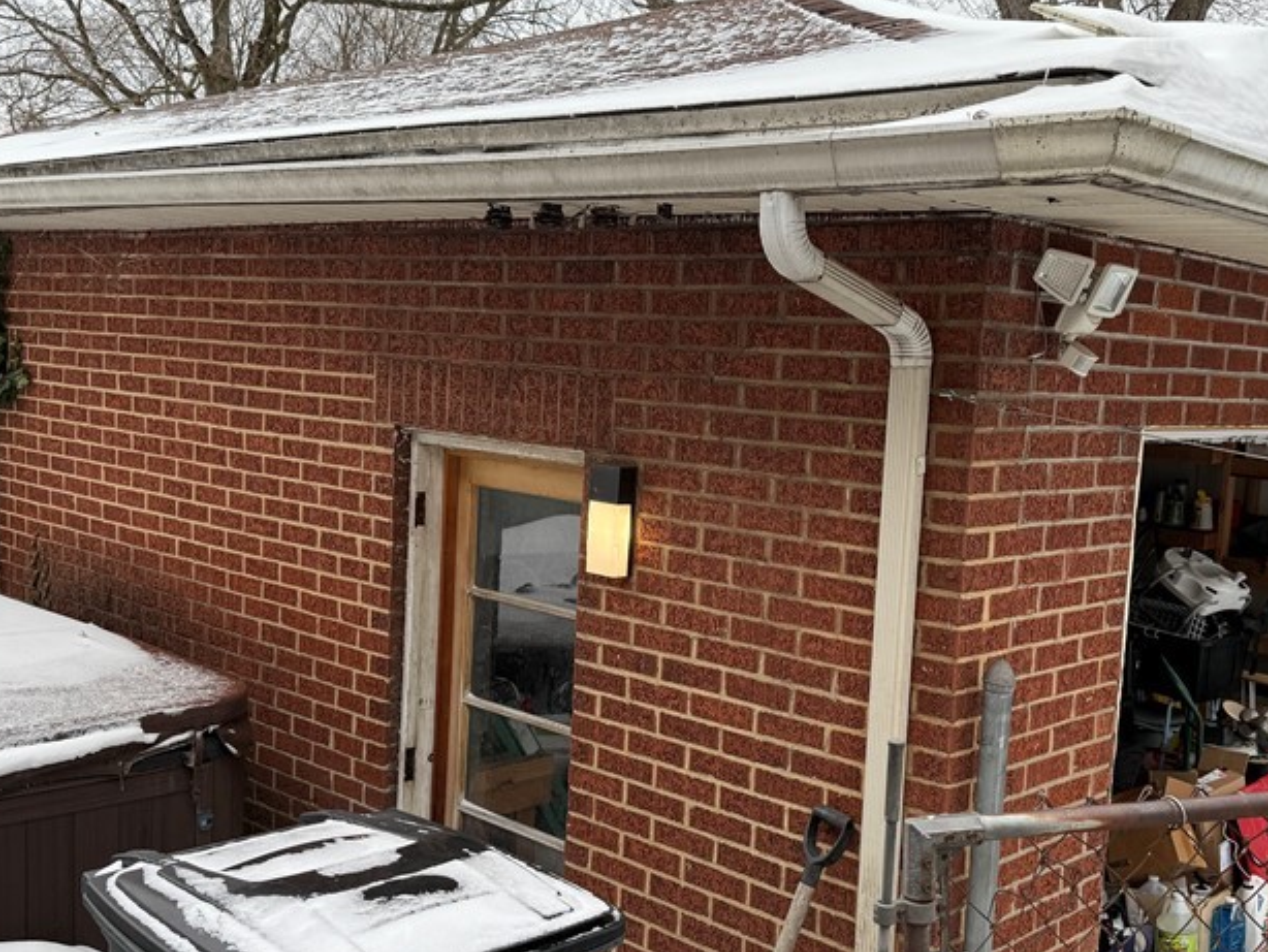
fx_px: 1466
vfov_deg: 36.0
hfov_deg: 46.7
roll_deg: -2.0
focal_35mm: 40
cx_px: 696
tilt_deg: -6.6
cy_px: 516
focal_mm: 6.76
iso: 80
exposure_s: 1/532
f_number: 1.78
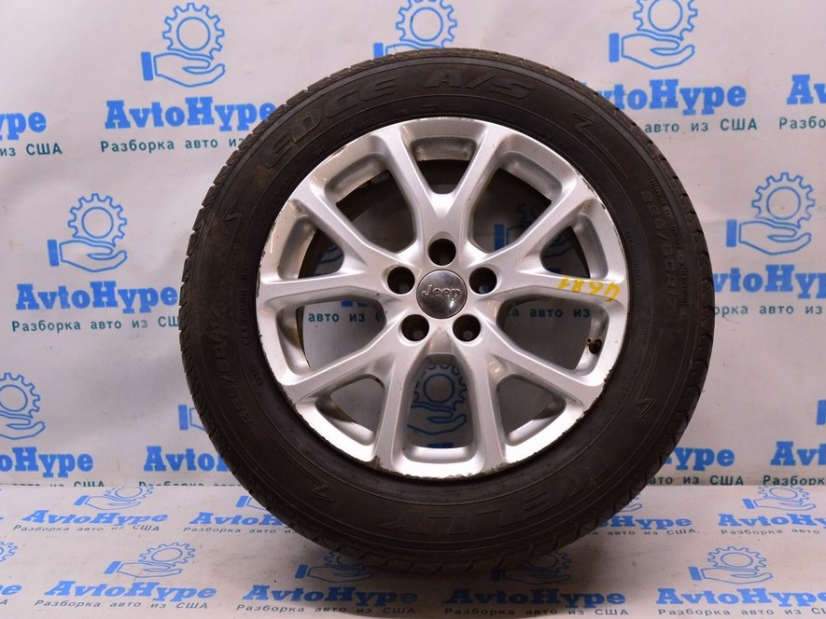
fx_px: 955
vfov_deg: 36.0
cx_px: 447
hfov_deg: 46.7
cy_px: 316
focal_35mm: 40
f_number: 8
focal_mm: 24
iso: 1600
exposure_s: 1/80
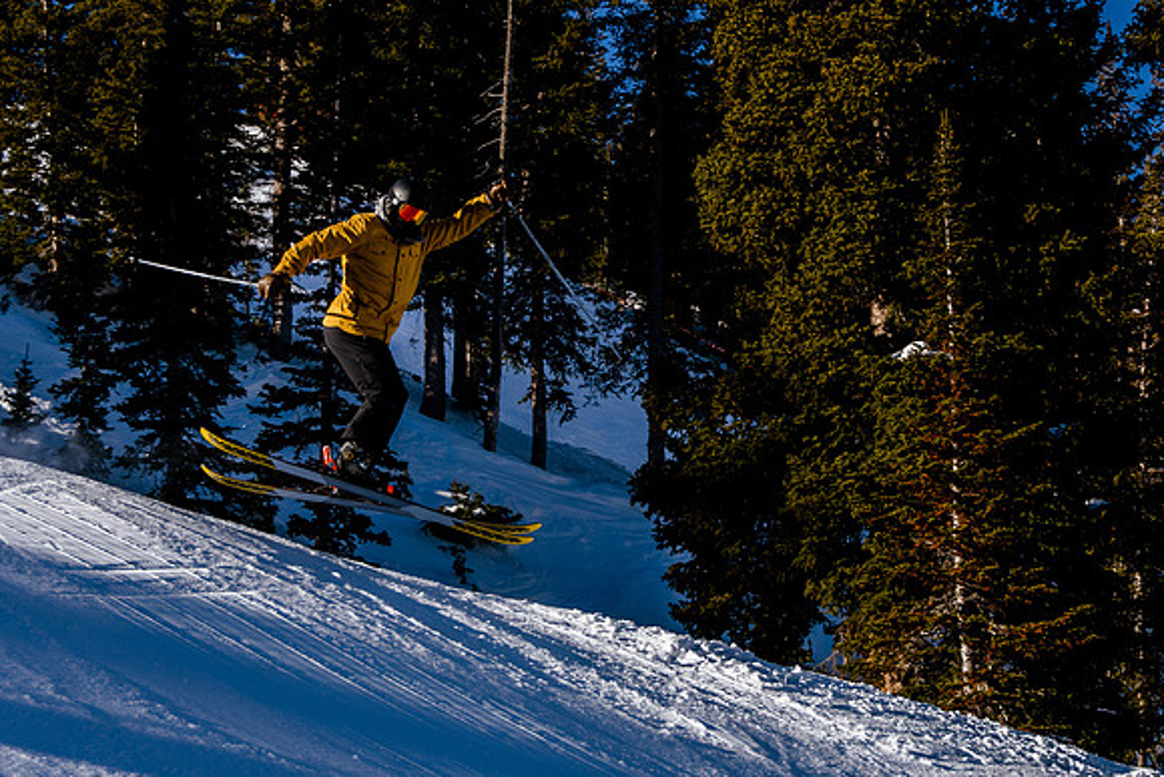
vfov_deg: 15.3
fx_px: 2891
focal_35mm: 89
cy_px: 335
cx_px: 740
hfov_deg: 22.7
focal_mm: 44
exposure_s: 1/1000
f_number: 6.3
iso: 160
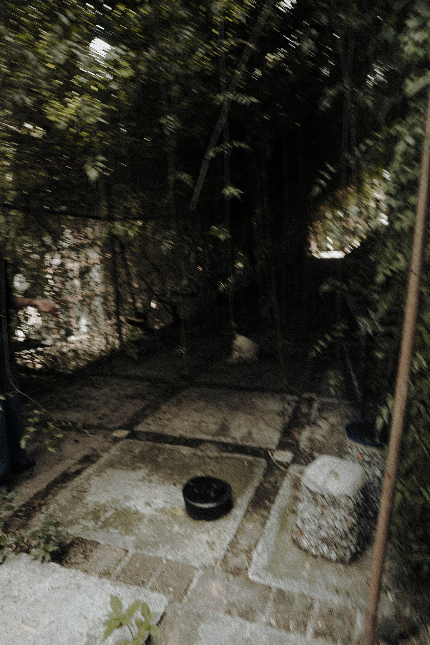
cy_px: 322
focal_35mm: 24
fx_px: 430
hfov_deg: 53.1
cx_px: 215
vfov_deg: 73.7
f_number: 2.2
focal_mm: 16
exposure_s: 1/80
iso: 200
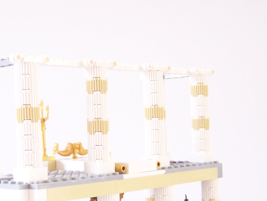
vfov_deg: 19.6
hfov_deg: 25.9
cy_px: 137
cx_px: 96
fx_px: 579
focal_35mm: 75
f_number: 3.2
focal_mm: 6.3
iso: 400
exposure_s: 1/10
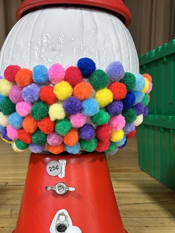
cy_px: 163
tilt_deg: -10.7
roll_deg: -1.0
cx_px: 63
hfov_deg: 32.7
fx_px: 296
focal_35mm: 44
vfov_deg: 42.1
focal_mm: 5.7
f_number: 1.5
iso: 200
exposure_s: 1/43
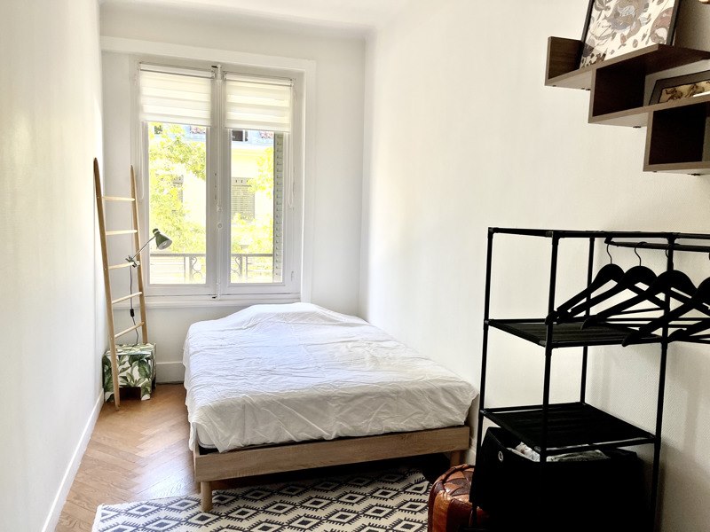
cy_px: 266
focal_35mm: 26
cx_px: 355
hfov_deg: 67.3
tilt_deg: -5.6
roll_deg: -0.9
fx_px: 533
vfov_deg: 53.1
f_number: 1.6
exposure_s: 1/122
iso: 80
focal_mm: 5.1
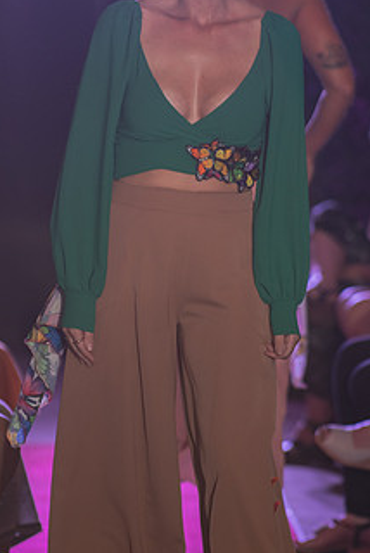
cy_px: 202
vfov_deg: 6.1
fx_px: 5184
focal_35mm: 337
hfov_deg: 4.1
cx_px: 256
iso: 800
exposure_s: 1/250
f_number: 4.5
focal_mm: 200
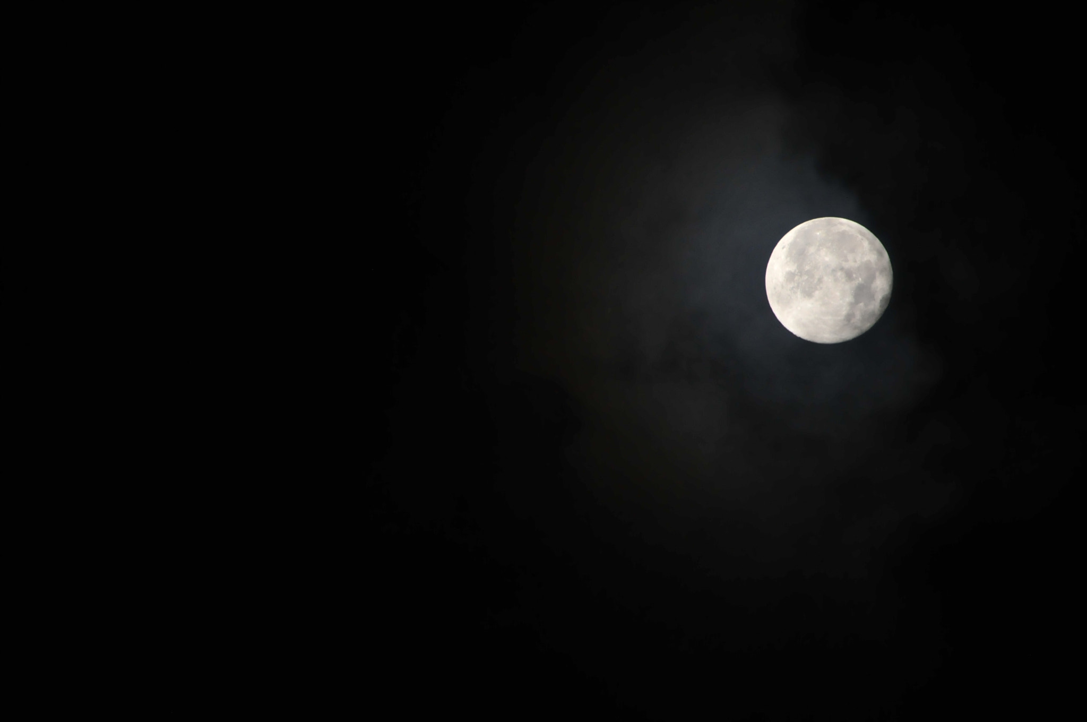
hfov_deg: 4.6
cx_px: 544
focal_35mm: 450
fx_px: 13570
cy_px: 361
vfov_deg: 3.0
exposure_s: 1/160
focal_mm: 300
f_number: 5.6
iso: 800
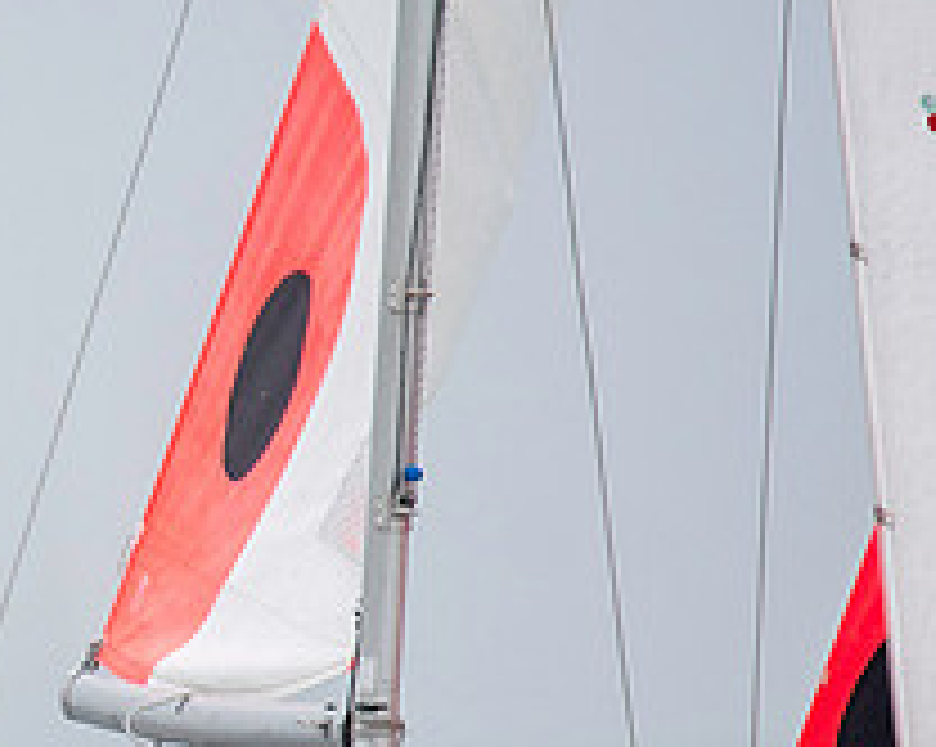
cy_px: 721
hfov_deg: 1.4
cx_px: -480
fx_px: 38663
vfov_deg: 1.1
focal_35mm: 1397
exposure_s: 1/3200
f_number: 4
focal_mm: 300
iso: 250
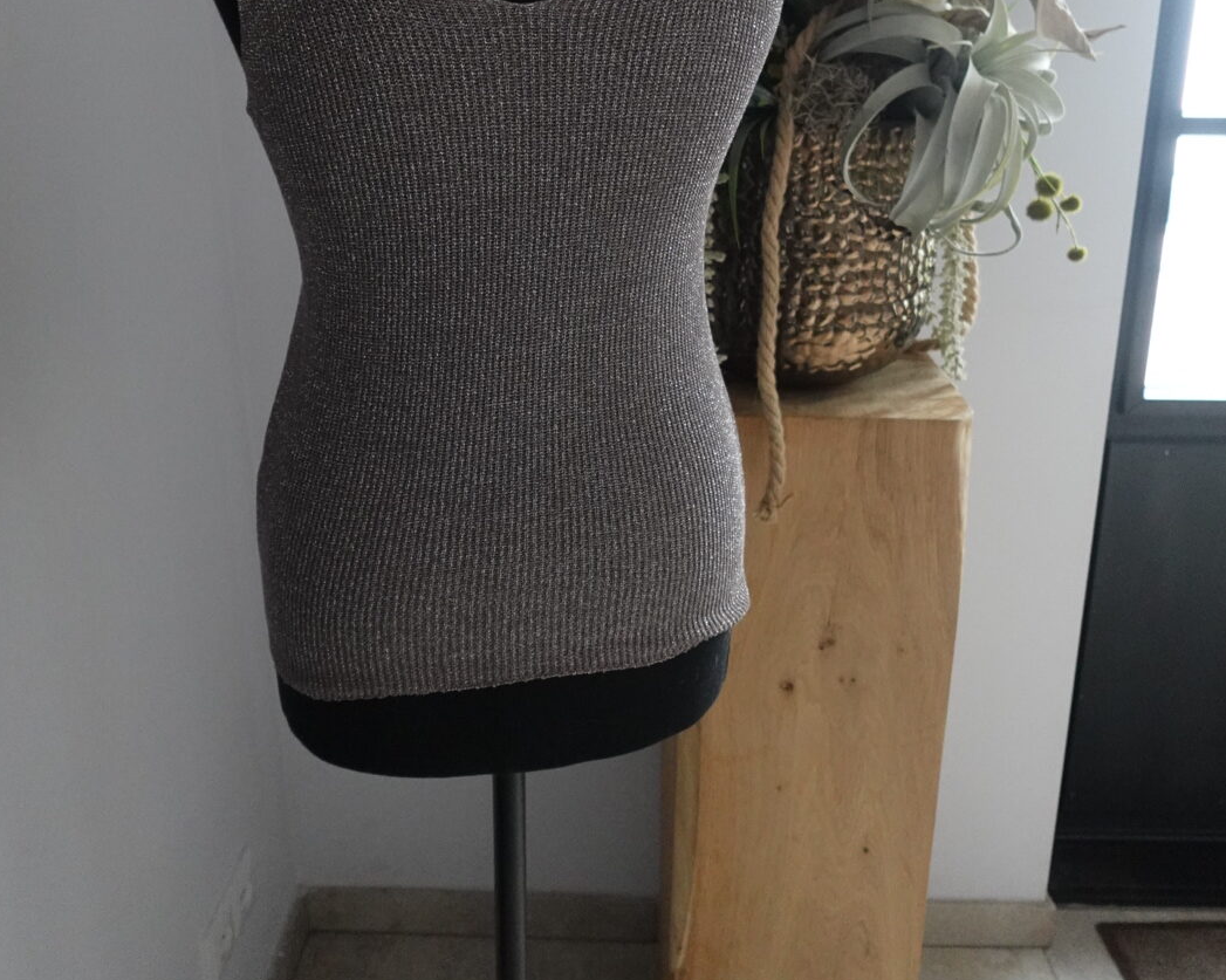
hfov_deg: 60.5
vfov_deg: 48.6
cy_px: 285
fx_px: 1052
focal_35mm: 29
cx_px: 602
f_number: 2
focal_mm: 7.6
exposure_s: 1/80
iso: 1600
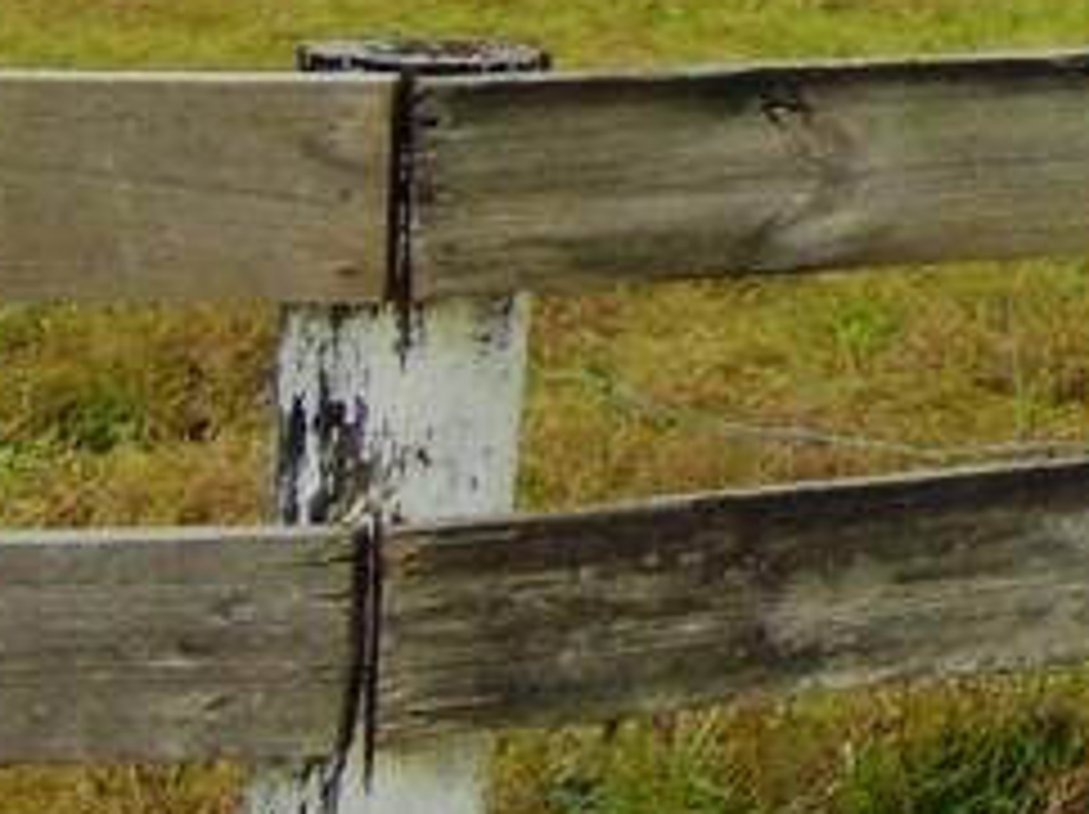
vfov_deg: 13.5
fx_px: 3331
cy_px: -207
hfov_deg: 14.9
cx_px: 2236
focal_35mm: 106
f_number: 3
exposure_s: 1/800
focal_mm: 4.5
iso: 80
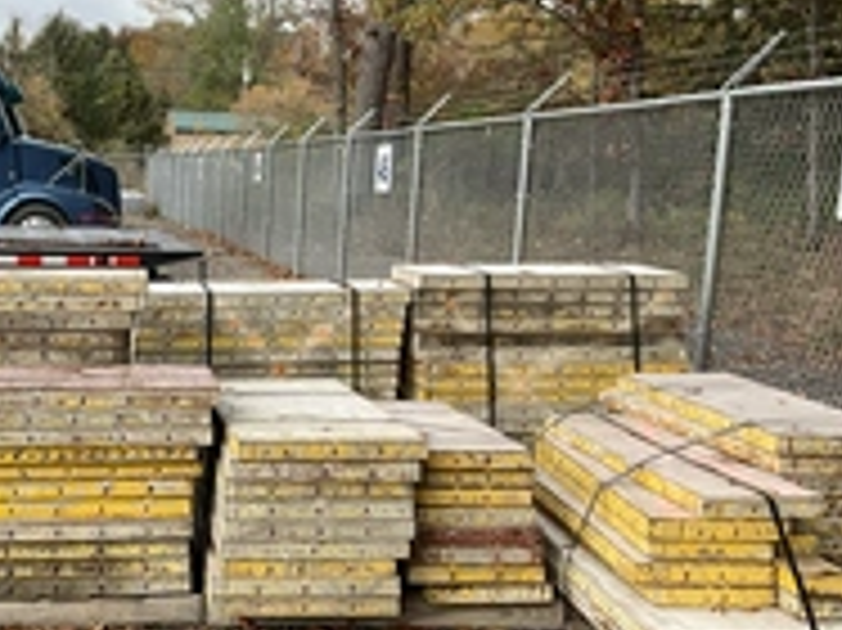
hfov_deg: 30.4
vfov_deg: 23.5
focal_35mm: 62
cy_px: 410
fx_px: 1507
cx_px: 158
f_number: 1.8
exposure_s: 1/327
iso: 25
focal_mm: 3
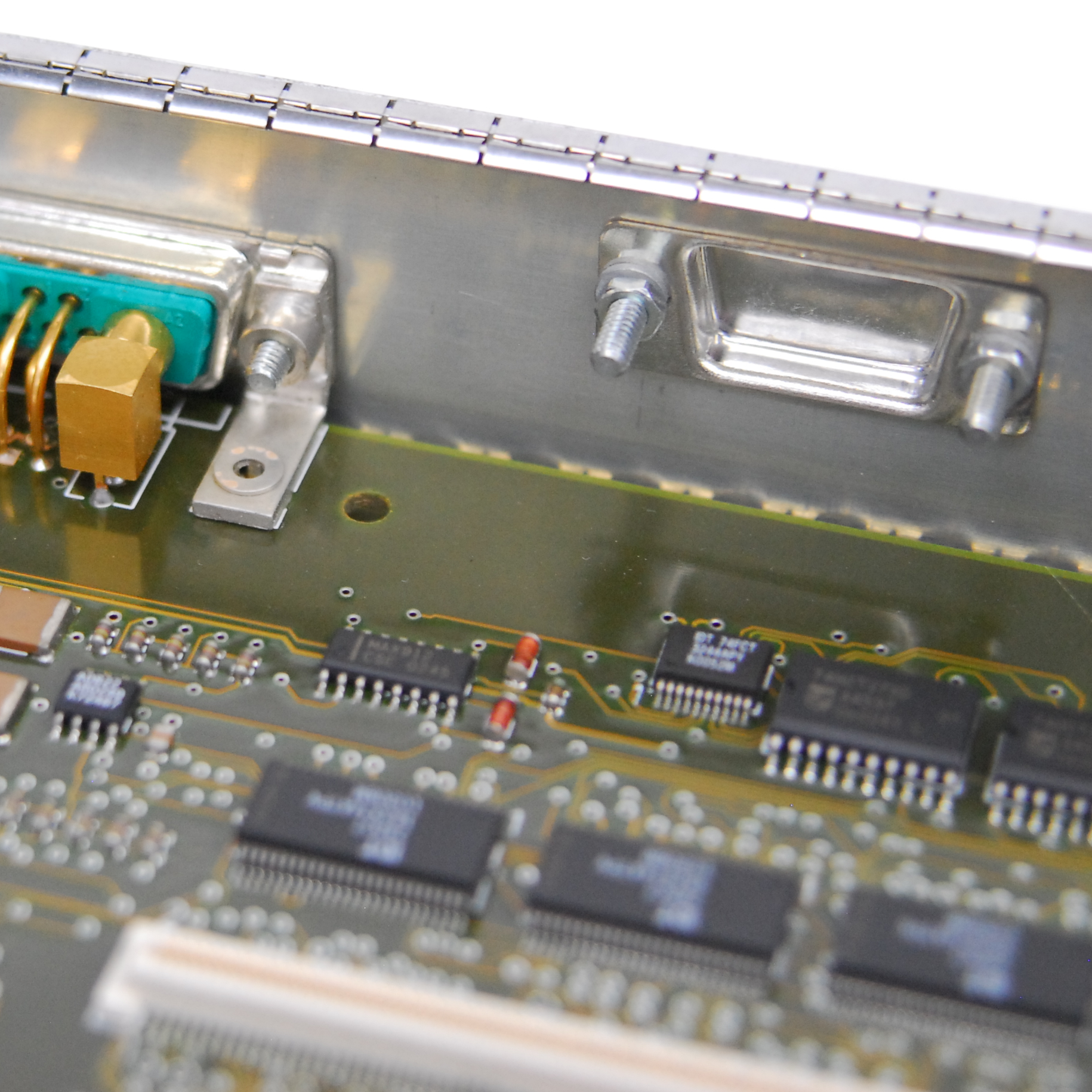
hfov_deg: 16.0
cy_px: 337
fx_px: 3855
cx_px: 197
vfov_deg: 16.1
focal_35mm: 108
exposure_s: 1/100
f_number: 3.3
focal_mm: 40
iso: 800
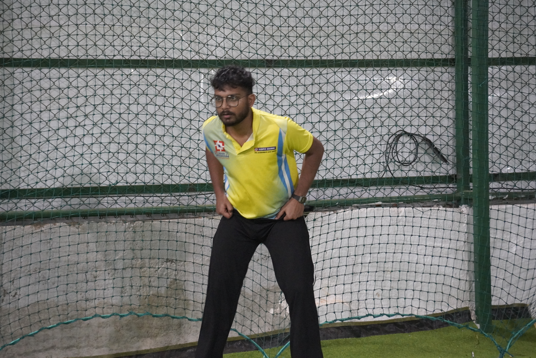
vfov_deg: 7.6
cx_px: 268
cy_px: 179
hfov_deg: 11.4
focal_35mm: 180
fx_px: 2681
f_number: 5.6
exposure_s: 1/125
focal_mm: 120
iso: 6400
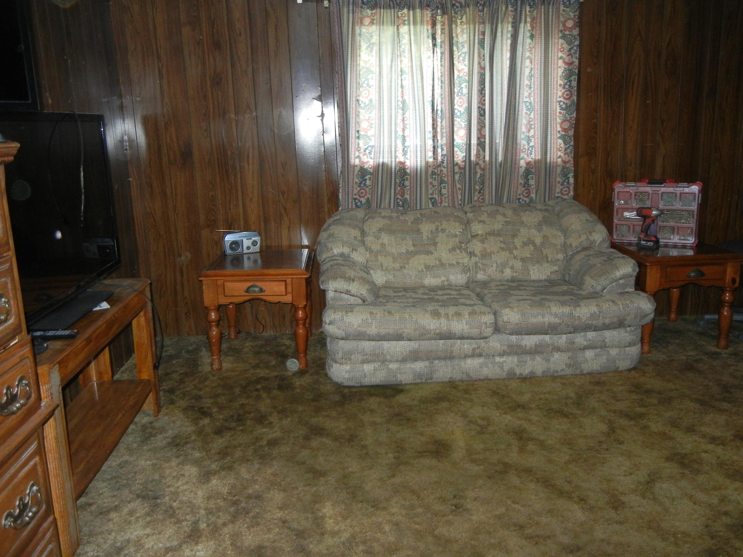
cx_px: 374
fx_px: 665
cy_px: 276
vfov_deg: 45.4
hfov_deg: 58.4
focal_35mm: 31
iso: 469
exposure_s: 1/30
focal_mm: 5.4
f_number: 3.5
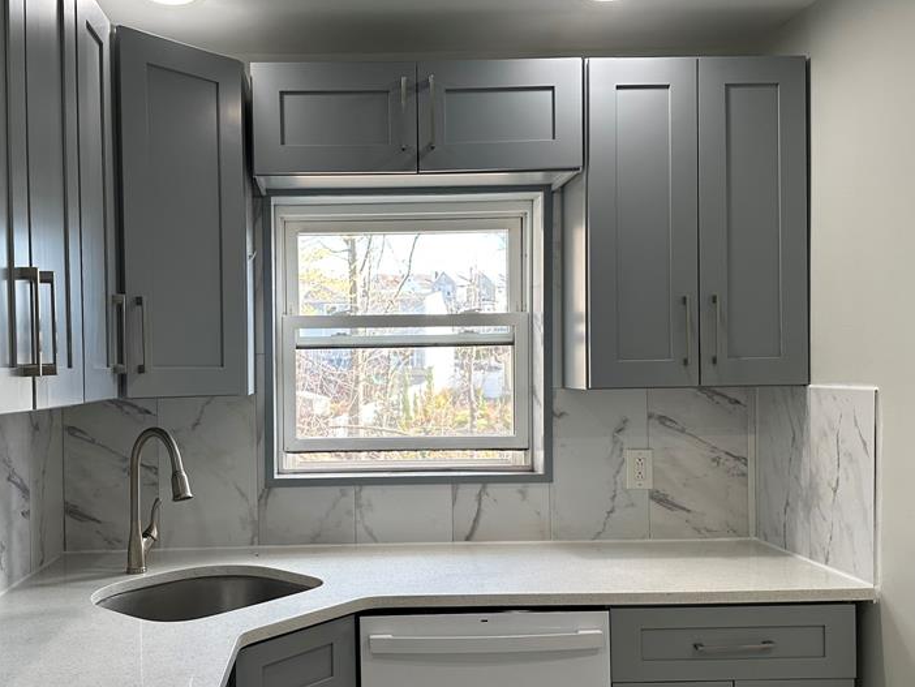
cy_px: 374
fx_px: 925
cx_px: 352
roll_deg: +0.4
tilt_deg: -1.6
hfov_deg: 52.1
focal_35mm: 35
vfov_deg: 40.7
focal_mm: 6.86
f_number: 1.78
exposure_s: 1/146
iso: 100
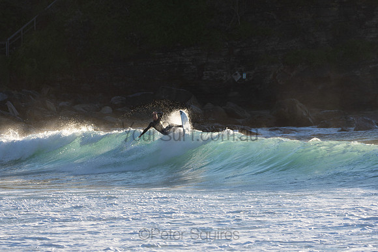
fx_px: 3781
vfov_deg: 3.8
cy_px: 126
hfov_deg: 5.7
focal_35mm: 360
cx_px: 189
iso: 125
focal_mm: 240
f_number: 5.6
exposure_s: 1/500
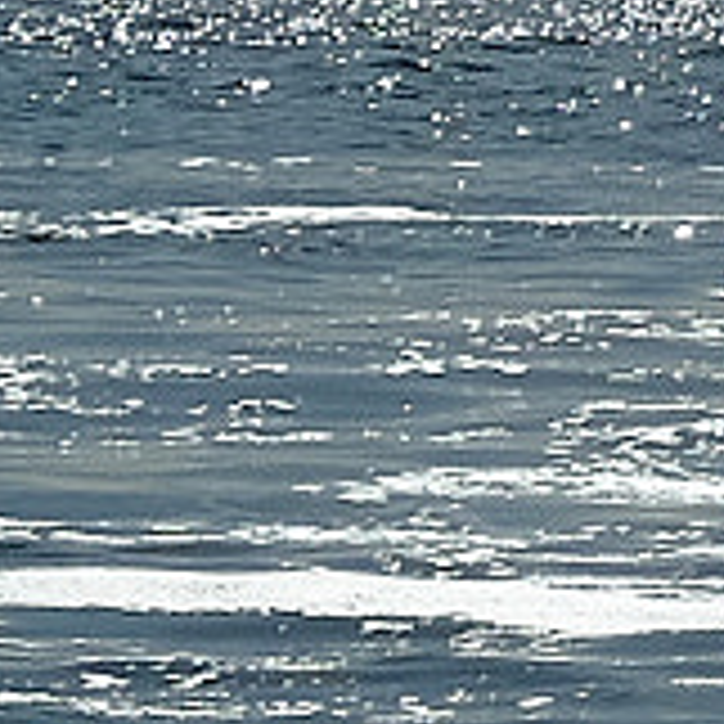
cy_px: -364
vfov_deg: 2.5
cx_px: 2114
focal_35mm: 699
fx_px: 16540
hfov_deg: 2.5
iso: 400
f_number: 6.4
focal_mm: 55
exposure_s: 1/5000
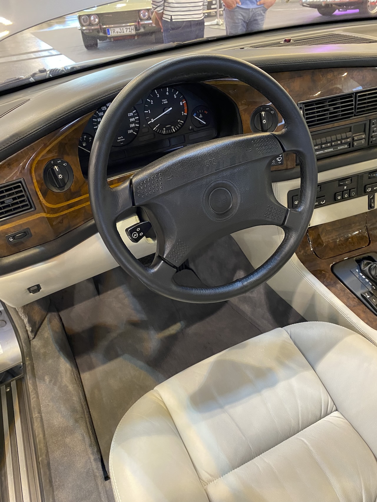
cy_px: 251
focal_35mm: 26
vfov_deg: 67.3
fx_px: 378
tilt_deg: -36.8
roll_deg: +5.1
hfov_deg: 53.1
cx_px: 188
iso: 320
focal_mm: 4.25
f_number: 1.8
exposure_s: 1/33
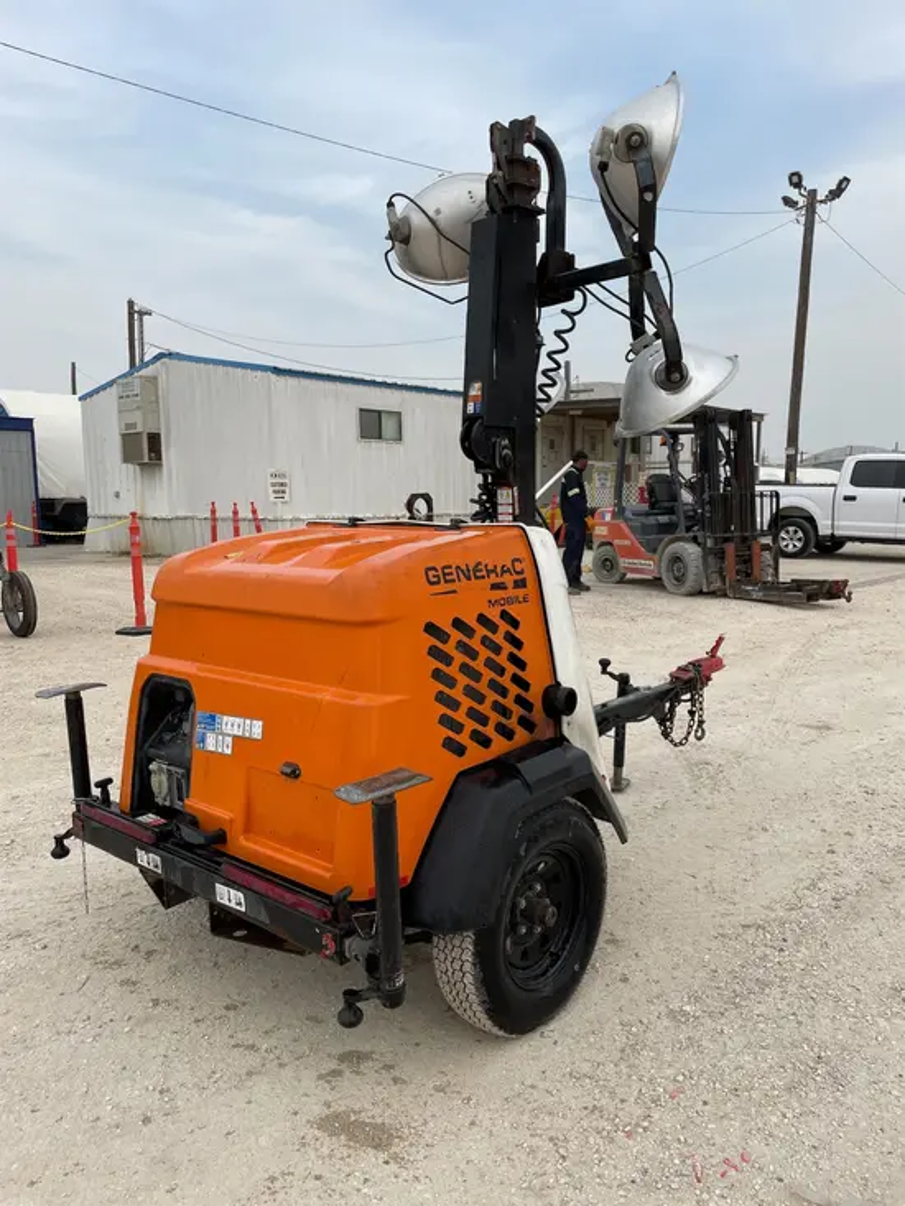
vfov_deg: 67.3
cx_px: 452
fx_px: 906
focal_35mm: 26
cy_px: 603
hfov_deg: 53.1
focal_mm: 4.2
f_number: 1.6
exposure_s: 1/3205
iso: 32
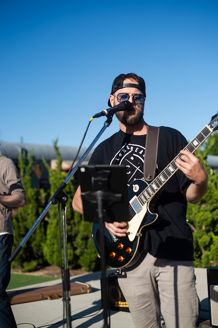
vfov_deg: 39.6
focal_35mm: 50
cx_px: 109
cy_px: 164
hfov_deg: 27.0
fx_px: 455
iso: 100
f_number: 2.8
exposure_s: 1/3200
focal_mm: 50
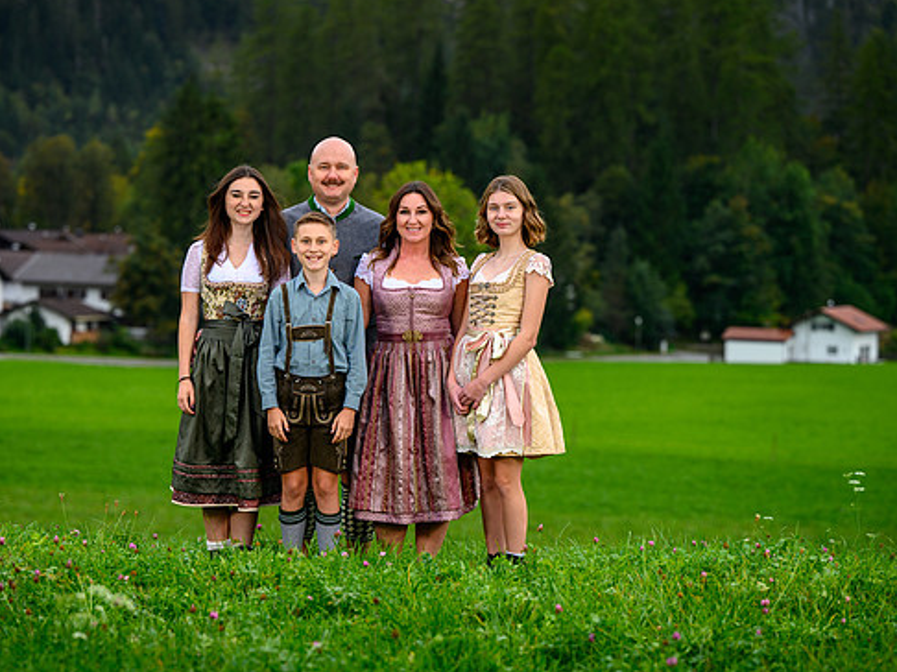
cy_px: 345
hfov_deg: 16.8
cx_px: 401
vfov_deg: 12.7
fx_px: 3030
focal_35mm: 117
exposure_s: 1/160
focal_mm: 102
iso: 200
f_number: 3.5
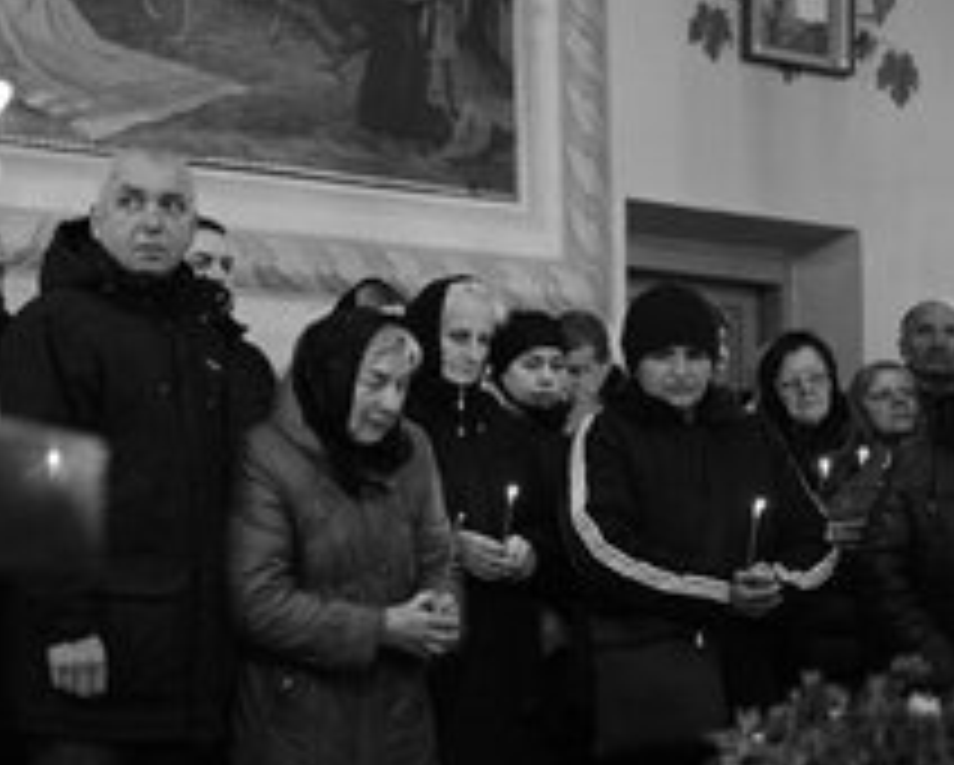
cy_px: 434
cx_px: 315
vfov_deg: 24.6
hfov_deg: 30.2
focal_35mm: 62
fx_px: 1752
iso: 2500
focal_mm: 35
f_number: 1.8
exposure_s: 1/200
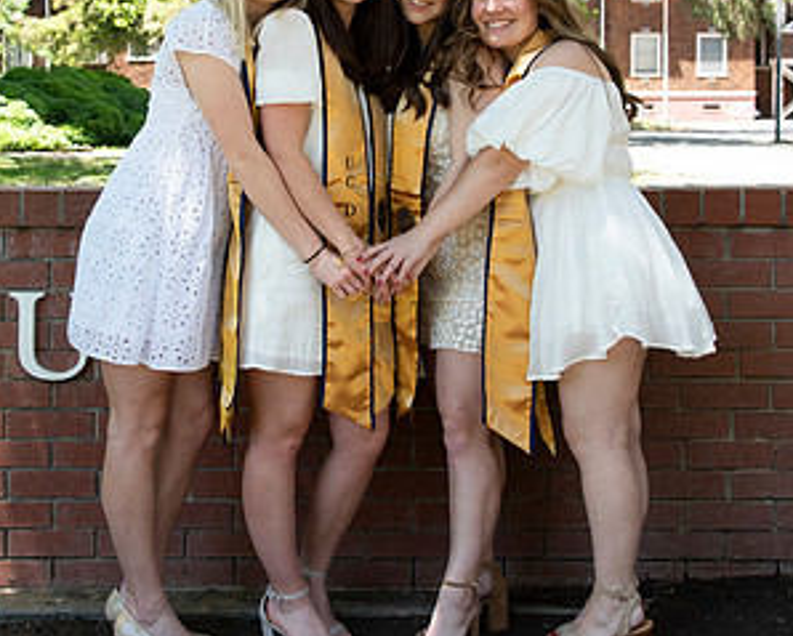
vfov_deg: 20.9
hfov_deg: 26.0
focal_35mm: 73
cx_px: 378
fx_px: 1715
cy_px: 177
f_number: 5.6
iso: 640
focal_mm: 40
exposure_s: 1/320
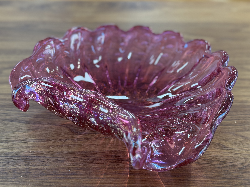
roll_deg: -0.1
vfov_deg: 56.8
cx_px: 125
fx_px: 173
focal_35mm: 24
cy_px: 94
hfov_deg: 71.6
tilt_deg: -33.8
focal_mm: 6.76
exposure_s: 1/120
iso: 160
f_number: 1.78
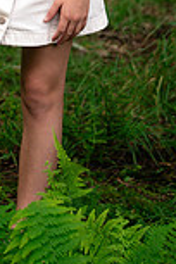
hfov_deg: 5.5
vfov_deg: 8.1
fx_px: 1833
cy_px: -72
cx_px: 14
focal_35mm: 250
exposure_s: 1/250
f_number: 4
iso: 200
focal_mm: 85
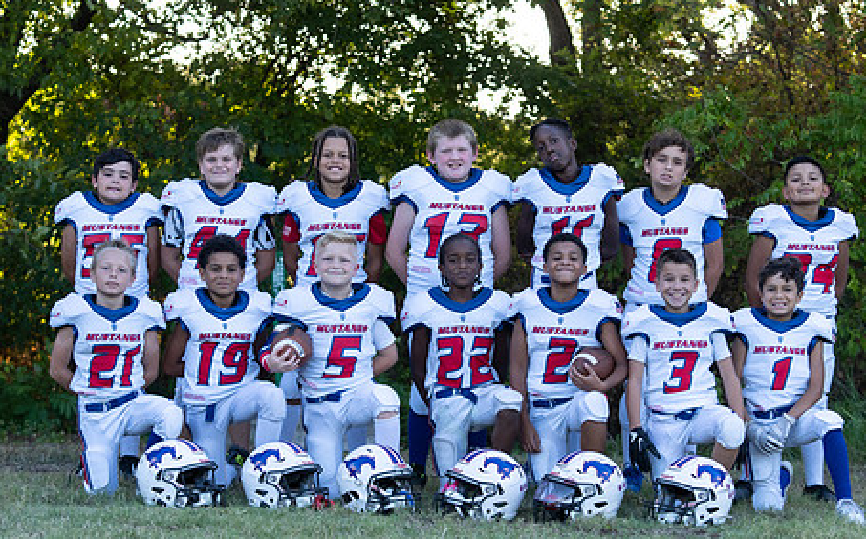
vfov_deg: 10.8
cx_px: 455
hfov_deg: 17.3
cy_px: 271
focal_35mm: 121
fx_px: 2853
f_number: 3.5
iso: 250
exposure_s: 1/320
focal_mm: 70
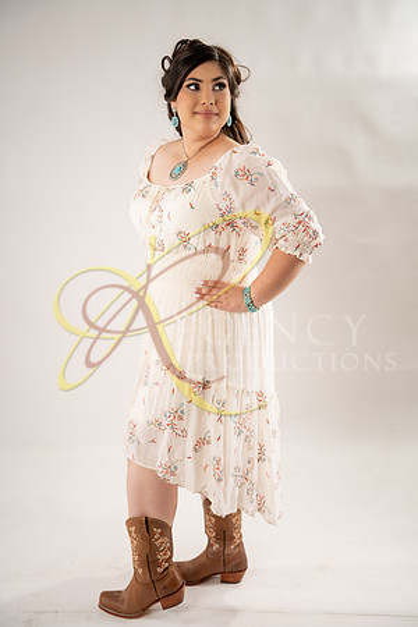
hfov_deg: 30.5
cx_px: 209
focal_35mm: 44
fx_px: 766
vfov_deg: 44.5
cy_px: 314
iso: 250
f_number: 2.5
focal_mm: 44
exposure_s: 1/400
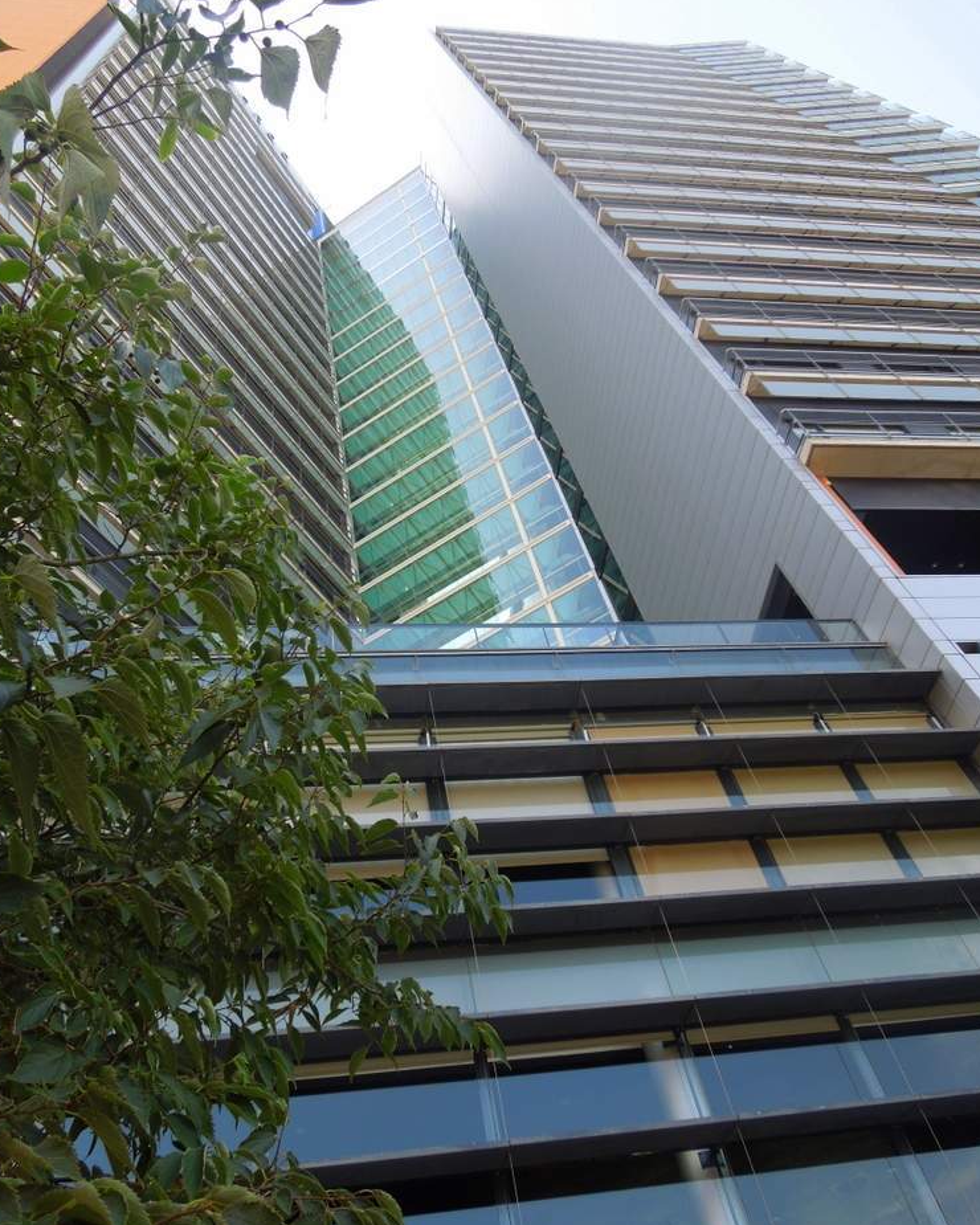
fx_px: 979
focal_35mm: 27
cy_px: 607
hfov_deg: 53.2
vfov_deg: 64.1
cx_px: 489
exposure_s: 1/200
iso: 100
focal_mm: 4.5
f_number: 3.3
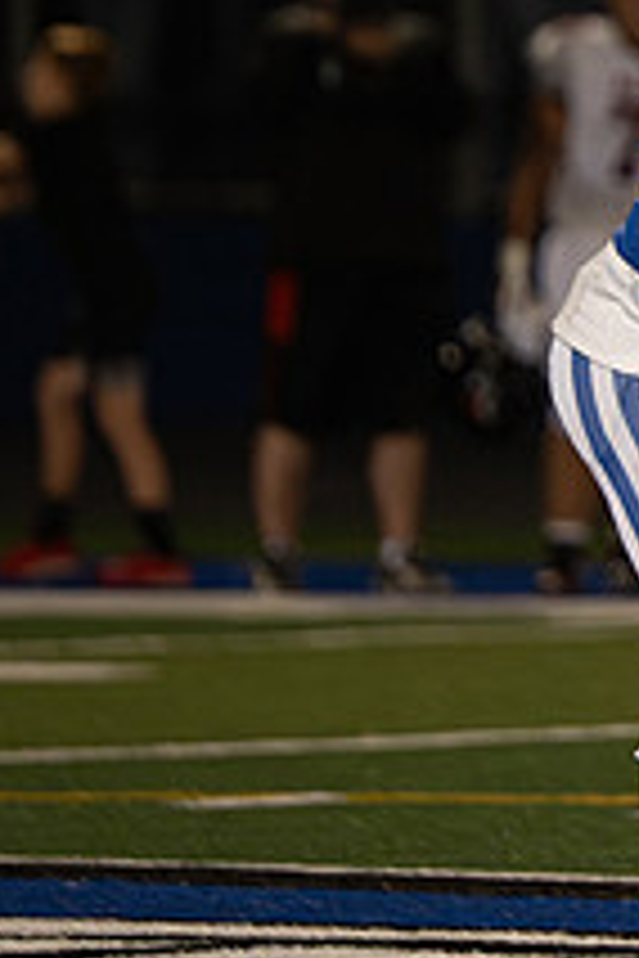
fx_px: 22656
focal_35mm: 851
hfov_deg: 1.6
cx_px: 1217
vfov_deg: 2.4
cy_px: 301
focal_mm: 200
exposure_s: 1/1000
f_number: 2.8
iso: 2500
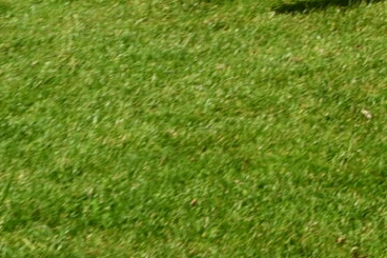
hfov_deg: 6.4
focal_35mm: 320
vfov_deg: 4.2
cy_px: -310
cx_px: 106
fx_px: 3438
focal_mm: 31
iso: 100
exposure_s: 1/250
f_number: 8
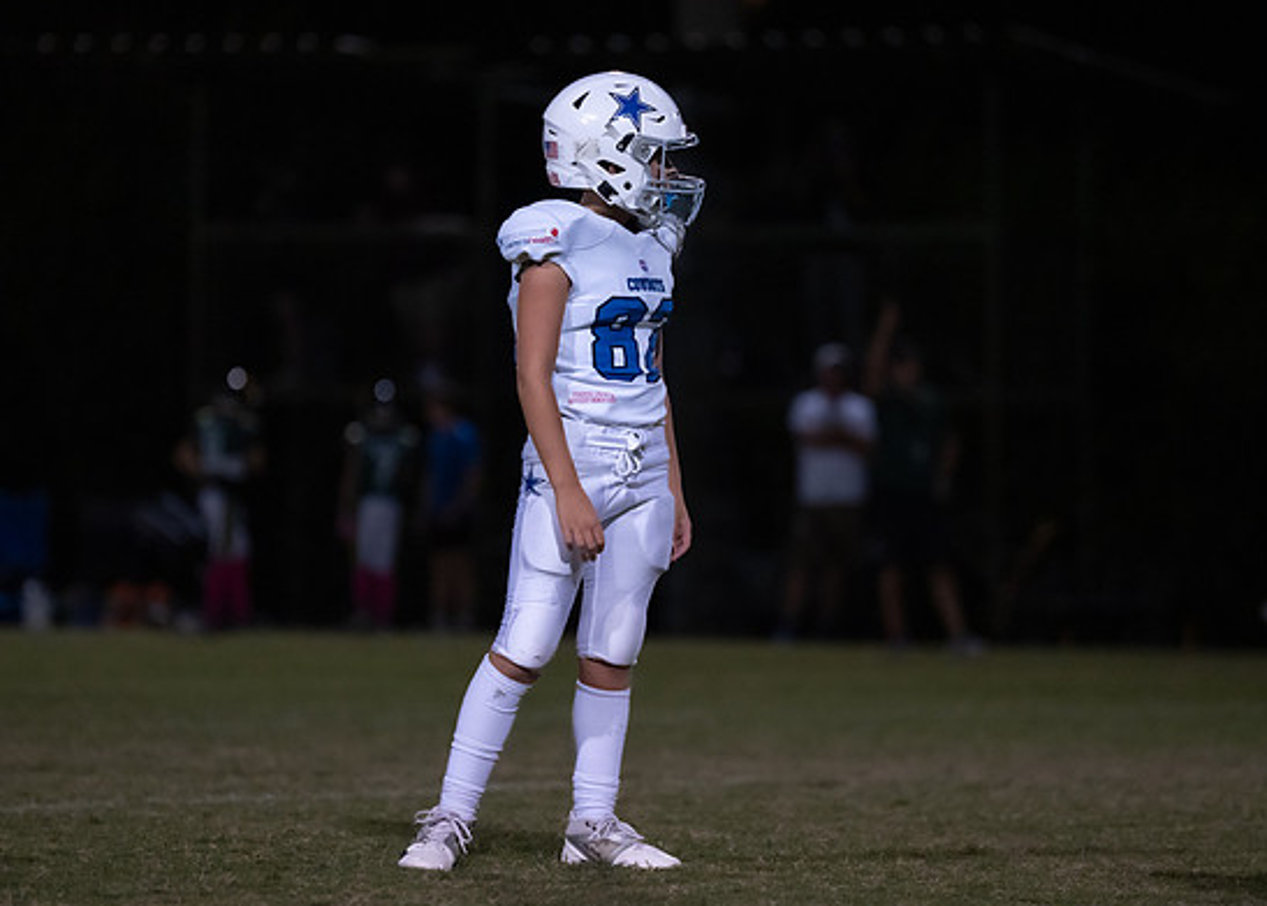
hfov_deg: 7.5
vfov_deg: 5.4
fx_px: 9682
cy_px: 460
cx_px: 593
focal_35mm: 269
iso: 6400
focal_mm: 200
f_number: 2.8
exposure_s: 1/1000
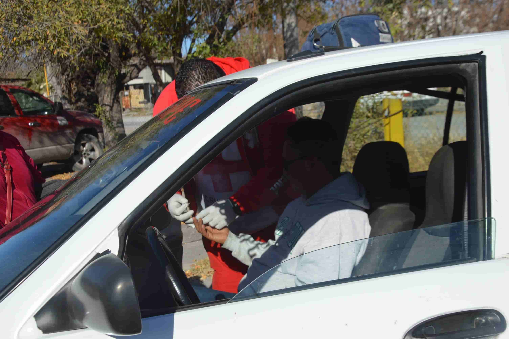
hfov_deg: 41.1
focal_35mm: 48
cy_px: 170
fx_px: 678
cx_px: 254
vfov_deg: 28.0
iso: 100
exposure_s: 1/320
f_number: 9
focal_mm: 32
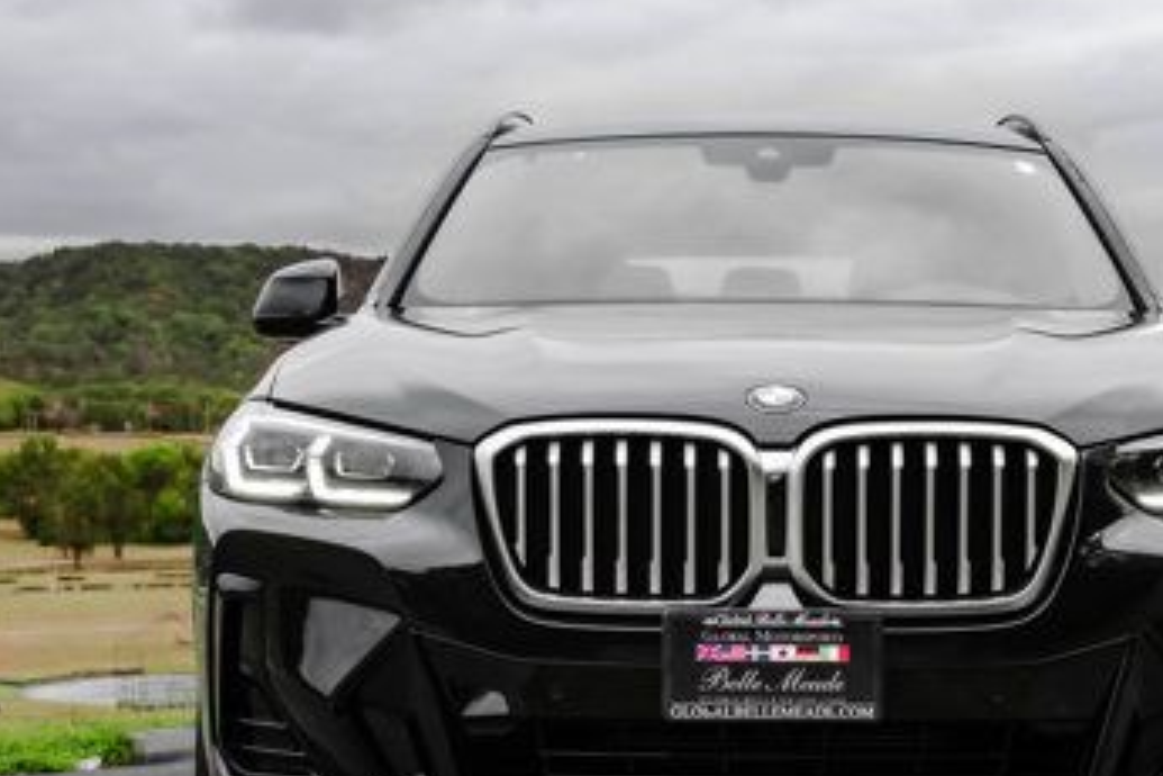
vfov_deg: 15.3
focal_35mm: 89
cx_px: 742
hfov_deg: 22.8
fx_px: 2875
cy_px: 575
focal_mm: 48
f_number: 9
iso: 640
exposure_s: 1/640
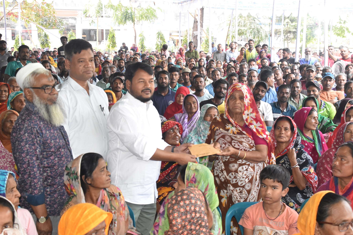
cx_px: 178
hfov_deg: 37.2
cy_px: 118
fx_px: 525
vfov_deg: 25.3
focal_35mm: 54
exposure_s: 1/200
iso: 2000
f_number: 6.3
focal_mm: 35
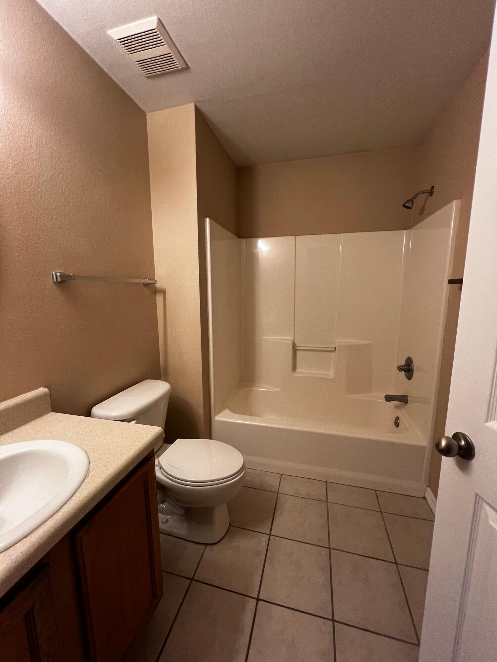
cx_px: 248
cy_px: 331
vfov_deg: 106.2
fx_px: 249
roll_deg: +0.6
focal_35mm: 13
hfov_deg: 89.9
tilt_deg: -8.3
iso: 250
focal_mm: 1.57
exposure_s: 1/120
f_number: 1.8
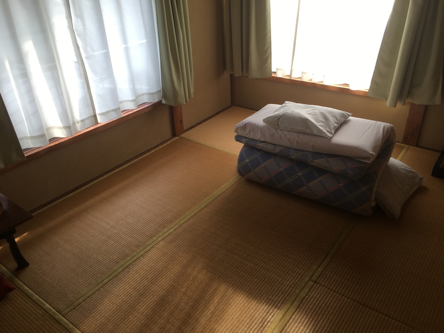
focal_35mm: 29
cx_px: 222
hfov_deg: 61.7
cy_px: 166
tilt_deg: -29.6
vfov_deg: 48.2
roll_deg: +1.4
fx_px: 372
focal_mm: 4.15
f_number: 2.2
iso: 25
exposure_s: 1/60
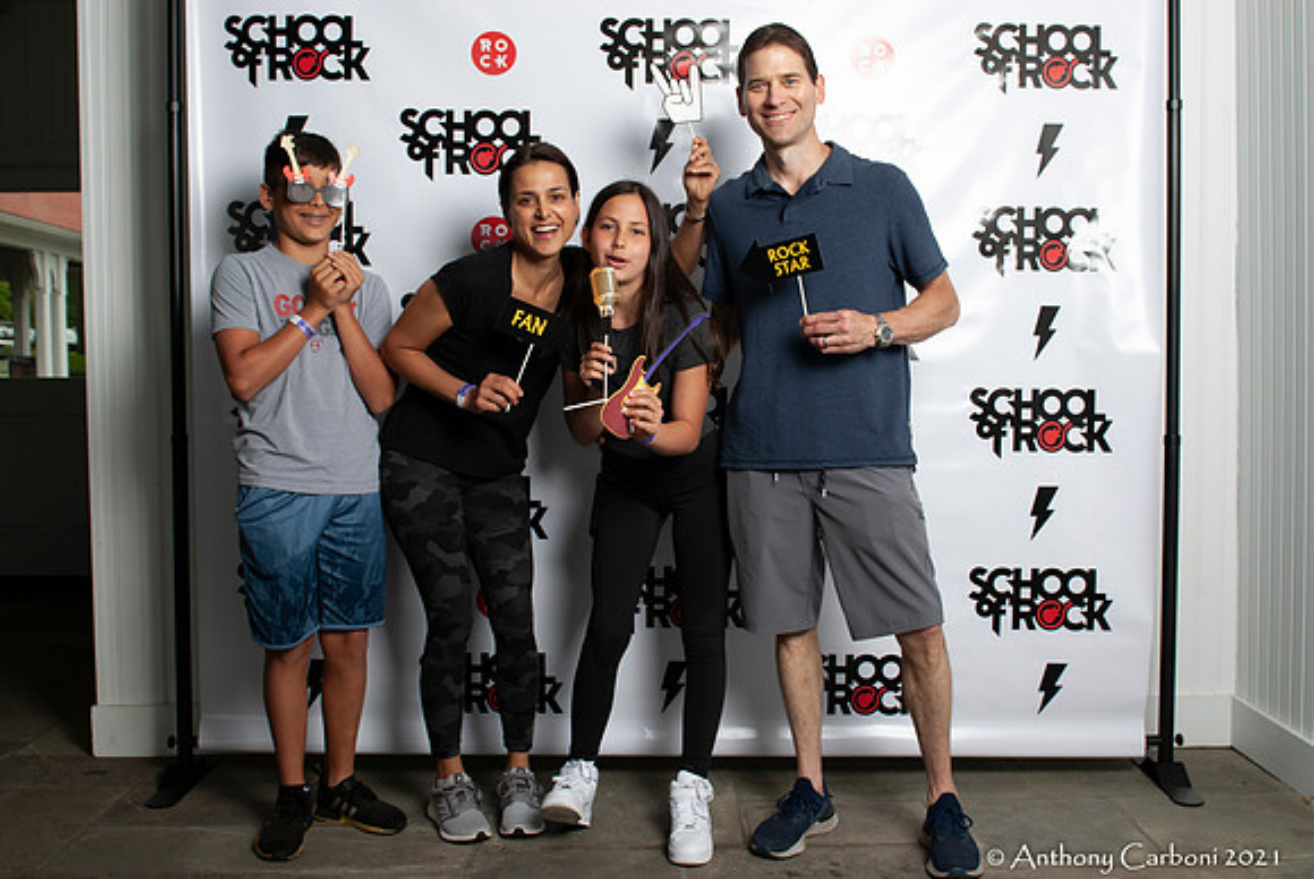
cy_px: 440
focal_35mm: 36
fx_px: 1315
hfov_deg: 53.1
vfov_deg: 37.0
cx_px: 657
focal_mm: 24
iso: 100
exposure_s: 1/200
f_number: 5.6
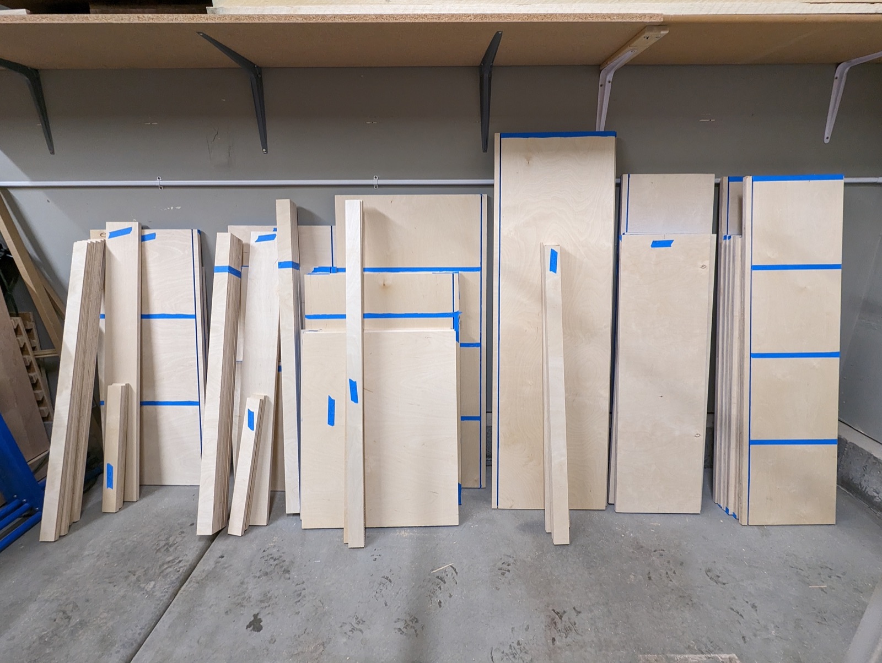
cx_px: 441
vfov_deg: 78.2
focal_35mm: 16
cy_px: 332
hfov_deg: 94.4
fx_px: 408
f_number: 2.2
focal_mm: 2.35
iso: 246
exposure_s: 1/24
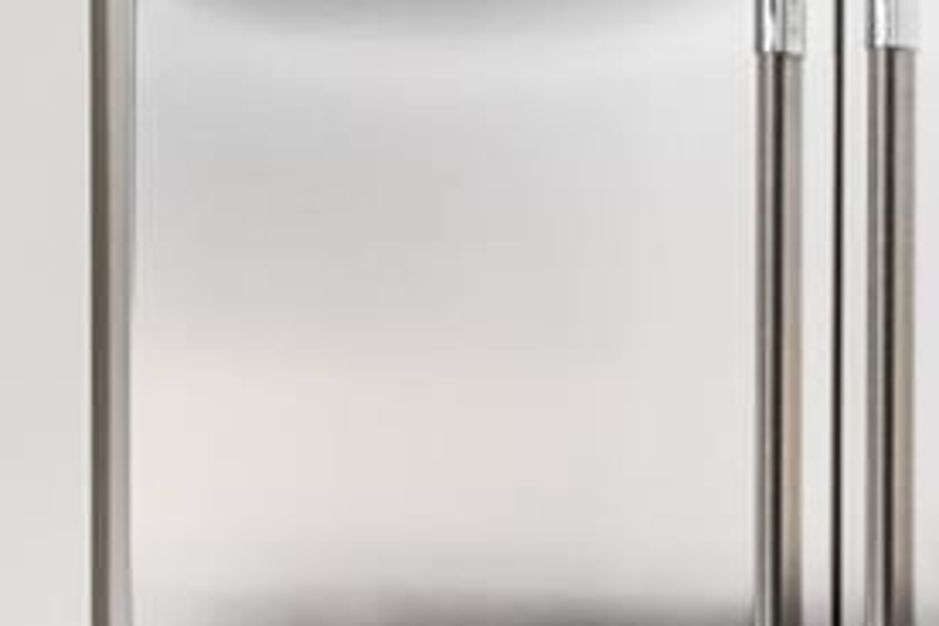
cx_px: -1010
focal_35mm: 171
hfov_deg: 10.9
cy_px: 449
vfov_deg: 8.0
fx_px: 4457
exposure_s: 1/20
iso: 640
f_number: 8
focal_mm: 29.5
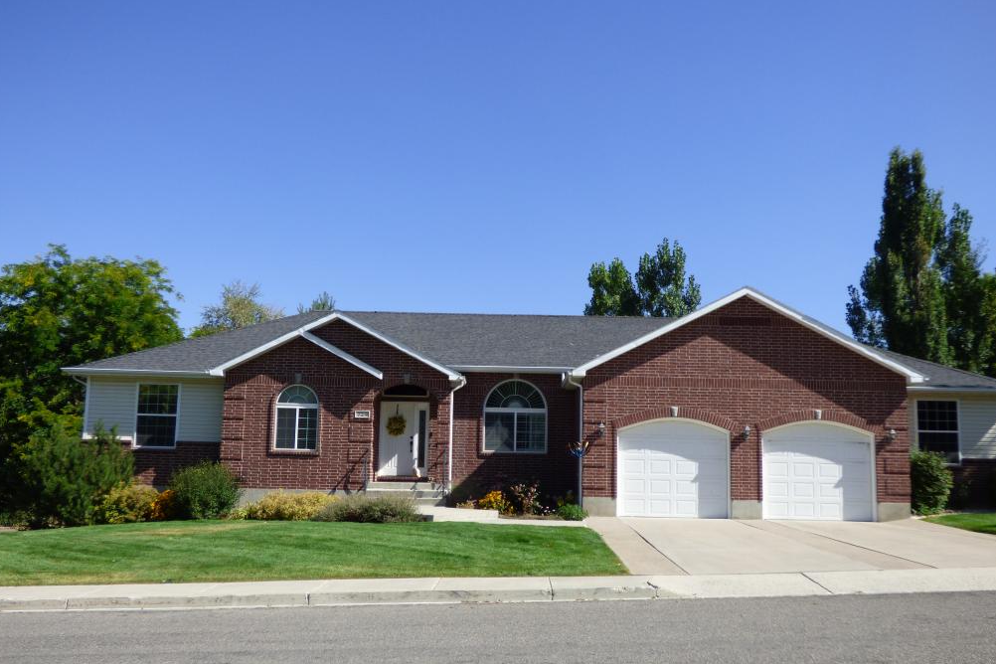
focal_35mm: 34
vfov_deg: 38.8
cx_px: 502
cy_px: 363
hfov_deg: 55.8
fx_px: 941
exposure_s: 1/1300
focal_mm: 5.53
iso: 100
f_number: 3.3
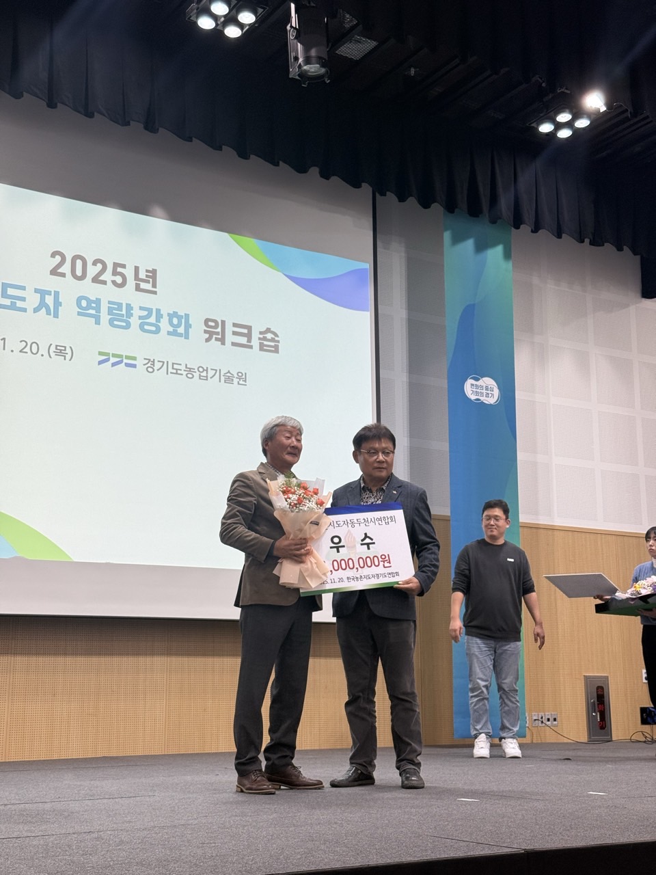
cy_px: 438
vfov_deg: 39.7
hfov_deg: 30.3
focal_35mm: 48
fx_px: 1213
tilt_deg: +11.7
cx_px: 328
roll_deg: -0.3
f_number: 1.78
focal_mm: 6.76
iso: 125
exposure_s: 1/120
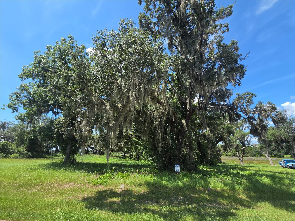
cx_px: 148
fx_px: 111
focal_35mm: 13
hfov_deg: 106.2
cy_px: 110
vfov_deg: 89.9
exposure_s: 1/1789
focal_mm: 2.2
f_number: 2.2
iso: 100
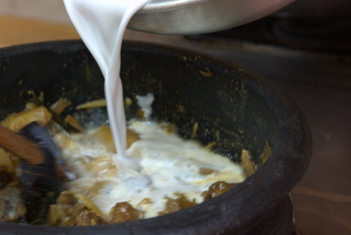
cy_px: 189
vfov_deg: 12.7
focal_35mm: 108
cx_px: 113
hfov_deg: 18.8
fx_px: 1055
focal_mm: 44
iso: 400
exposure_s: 1/40
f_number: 5.3
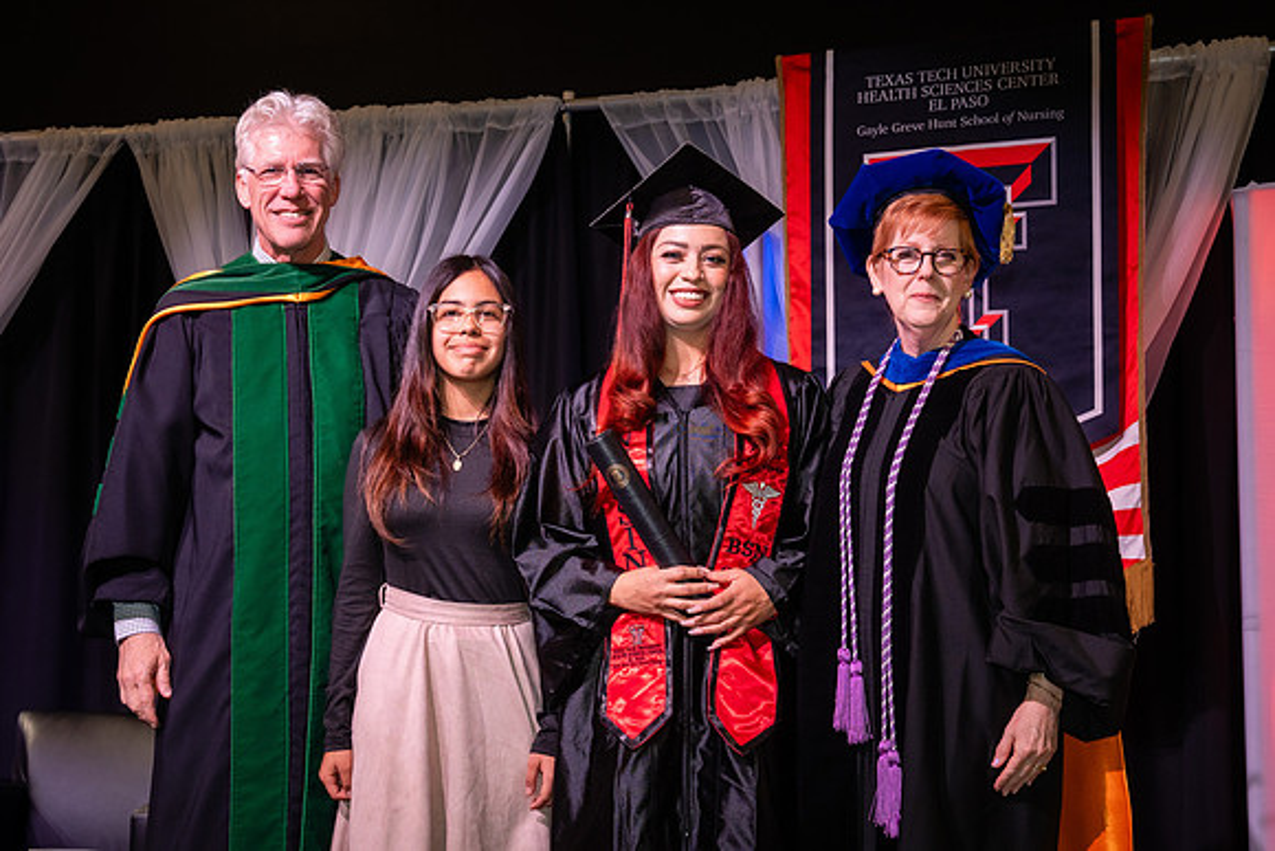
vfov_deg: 21.6
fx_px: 2229
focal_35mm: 63
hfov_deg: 31.9
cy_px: 475
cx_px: 588
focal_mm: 48
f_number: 5.6
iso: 1250
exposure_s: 1/160
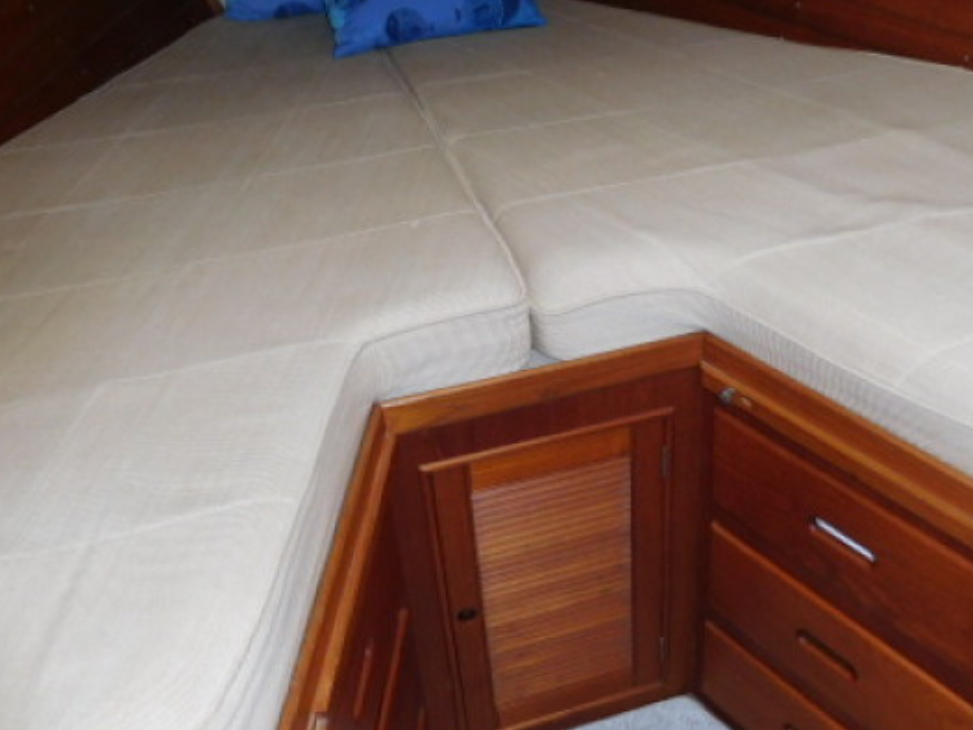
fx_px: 1069
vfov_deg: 37.7
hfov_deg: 48.8
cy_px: 379
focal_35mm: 38
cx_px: 566
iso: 200
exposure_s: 1/30
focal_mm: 4.5
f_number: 3.4
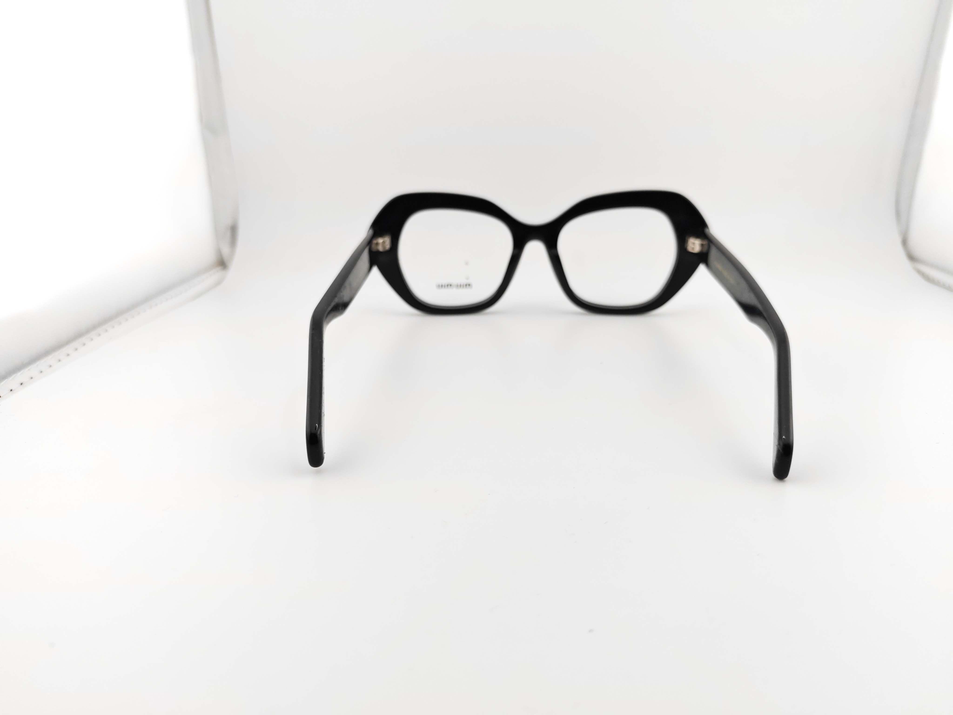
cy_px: 358
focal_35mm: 24
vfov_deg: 56.8
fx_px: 661
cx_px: 476
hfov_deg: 71.6
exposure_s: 1/400
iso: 1000
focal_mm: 6.12
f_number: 1.9
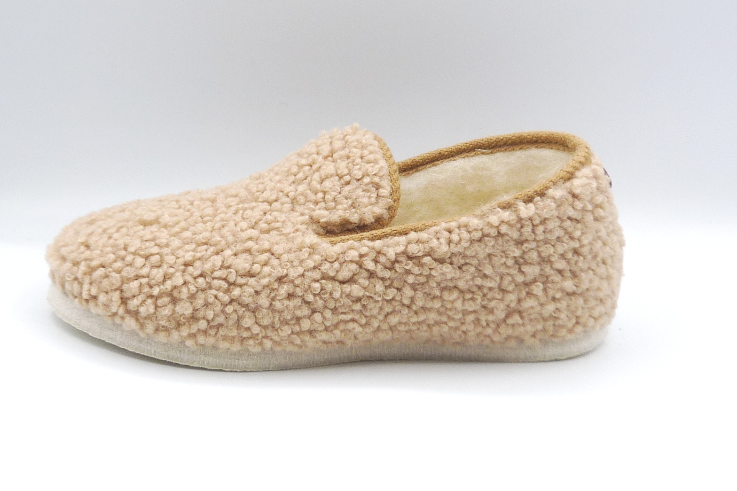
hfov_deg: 38.2
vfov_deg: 26.0
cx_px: 368
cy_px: 218
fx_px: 1064
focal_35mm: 52
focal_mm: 4.8
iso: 100
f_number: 4.5
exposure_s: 1/200
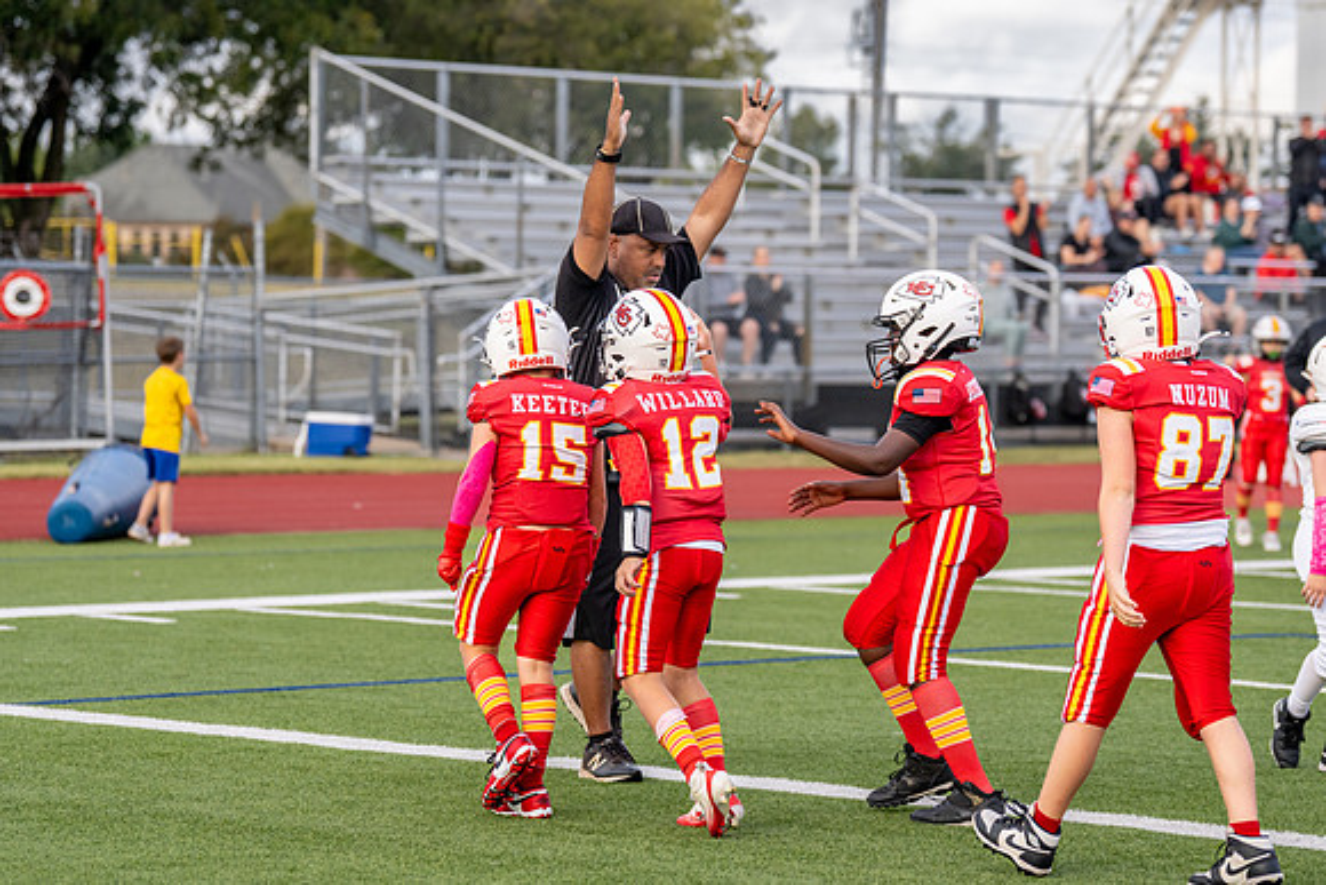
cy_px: 414
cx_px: 706
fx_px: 4991
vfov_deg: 10.1
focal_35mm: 135
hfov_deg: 15.1
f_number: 2.8
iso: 400
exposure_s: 1/2500
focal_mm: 101
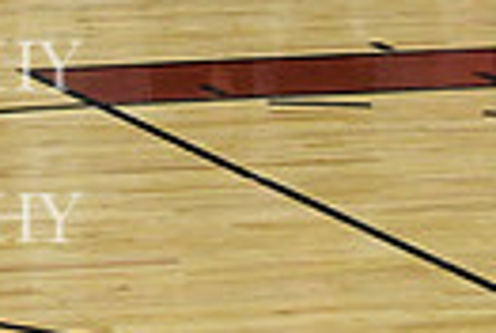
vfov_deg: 2.9
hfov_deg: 4.3
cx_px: -466
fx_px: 6587
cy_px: -316
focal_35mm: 477
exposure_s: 1/500
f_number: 4
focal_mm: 72
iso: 5000
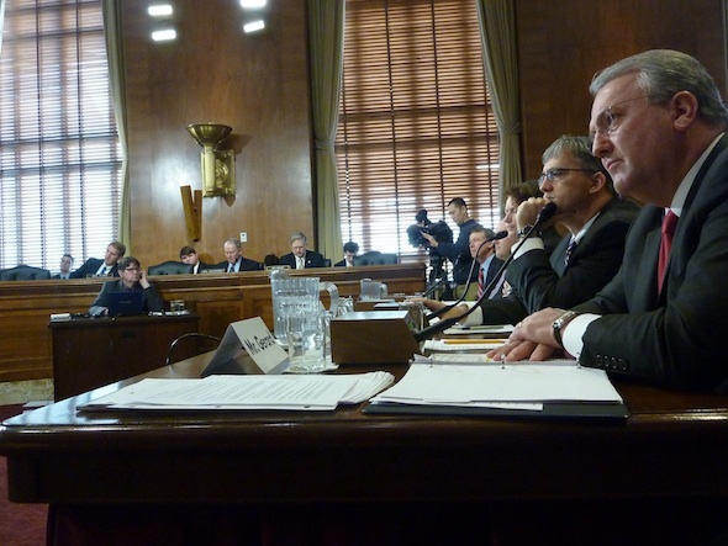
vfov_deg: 48.3
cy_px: 273
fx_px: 610
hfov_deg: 61.6
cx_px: 364
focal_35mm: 29
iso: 400
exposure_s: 1/30
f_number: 3.4
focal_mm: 4.7
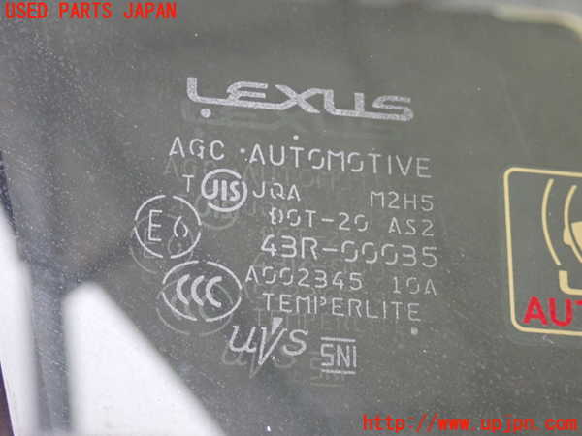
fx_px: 1379
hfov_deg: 23.8
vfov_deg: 18.0
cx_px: 291
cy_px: 218
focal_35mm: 82
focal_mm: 14.62
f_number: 4.3
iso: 800
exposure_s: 1/60
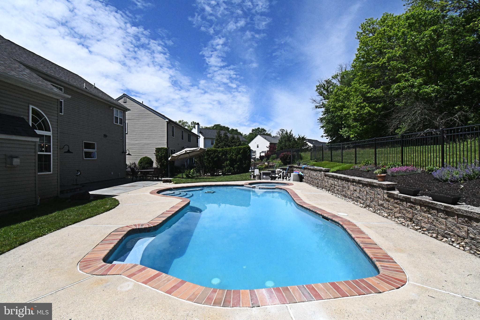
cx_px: 240
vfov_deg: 77.3
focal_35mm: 15
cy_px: 160
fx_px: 200
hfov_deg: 100.4
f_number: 11
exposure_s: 1/8000
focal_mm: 10
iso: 4000
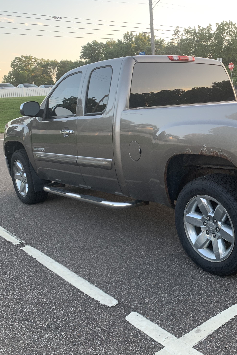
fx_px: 365
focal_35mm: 37
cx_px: 211
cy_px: 173
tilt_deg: -10.6
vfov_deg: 51.9
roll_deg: +2.6
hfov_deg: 34.1
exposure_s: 1/122
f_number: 1.8
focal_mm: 4.25
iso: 32
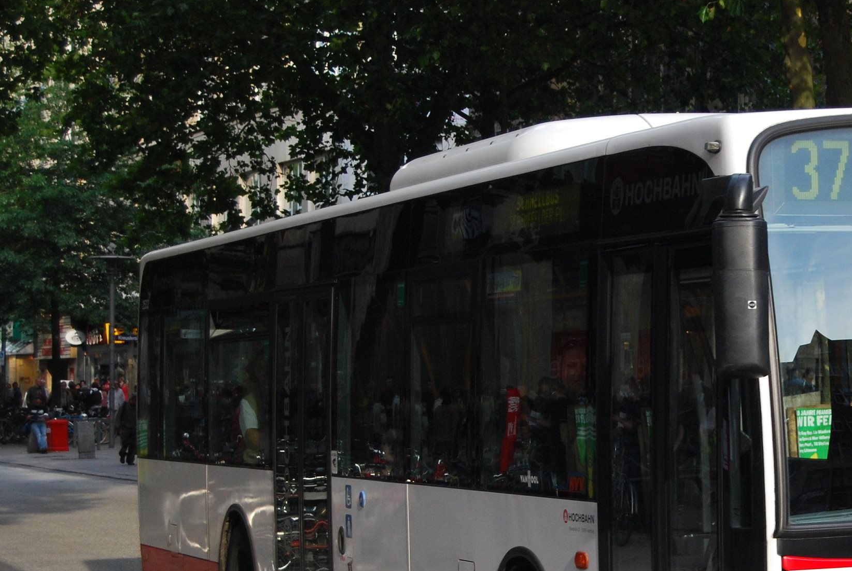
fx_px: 2726
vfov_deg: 11.9
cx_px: 752
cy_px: 411
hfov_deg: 17.5
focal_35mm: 115
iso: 400
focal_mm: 42
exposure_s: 1/500
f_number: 5.3
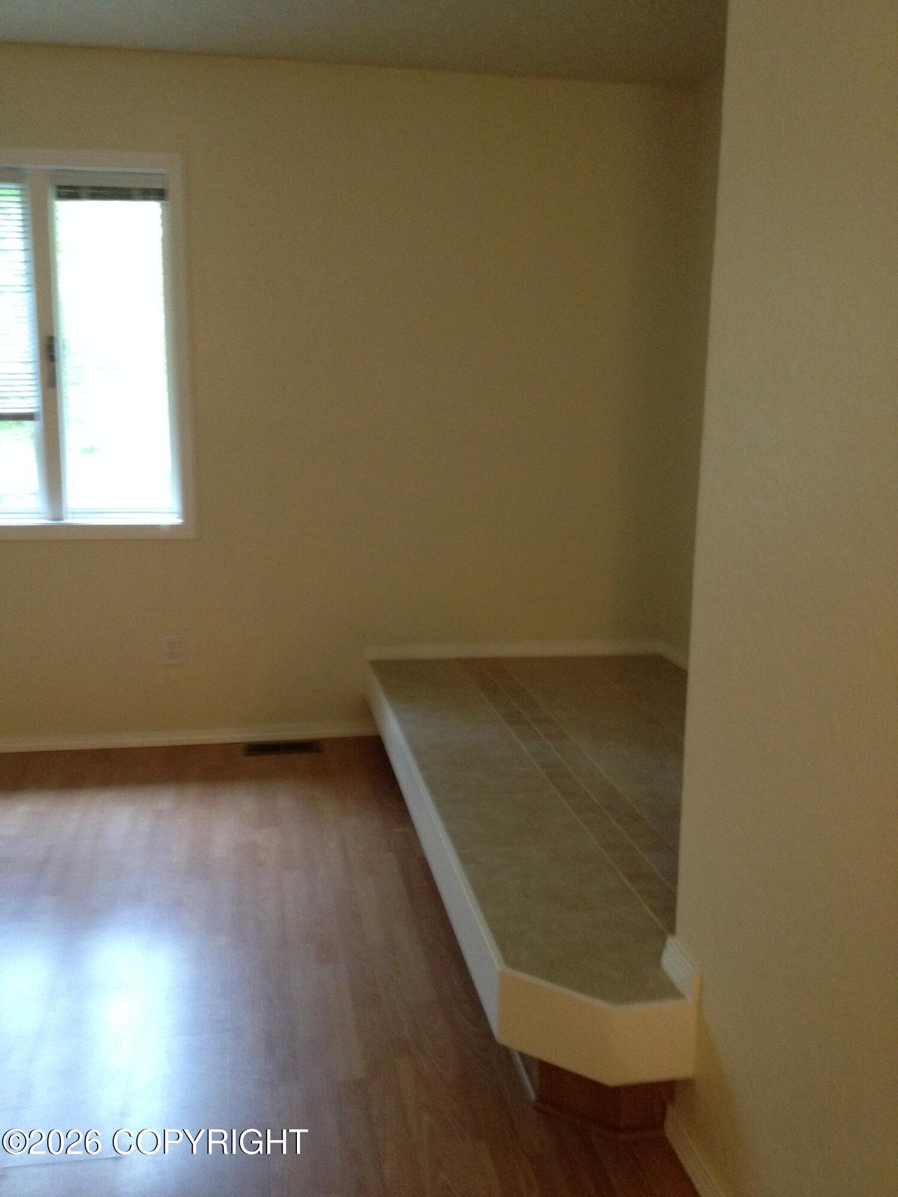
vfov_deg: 52.6
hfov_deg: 40.7
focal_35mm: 35
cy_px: 598
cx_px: 449
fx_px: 1211
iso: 320
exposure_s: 1/20
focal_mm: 4.28
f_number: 2.4
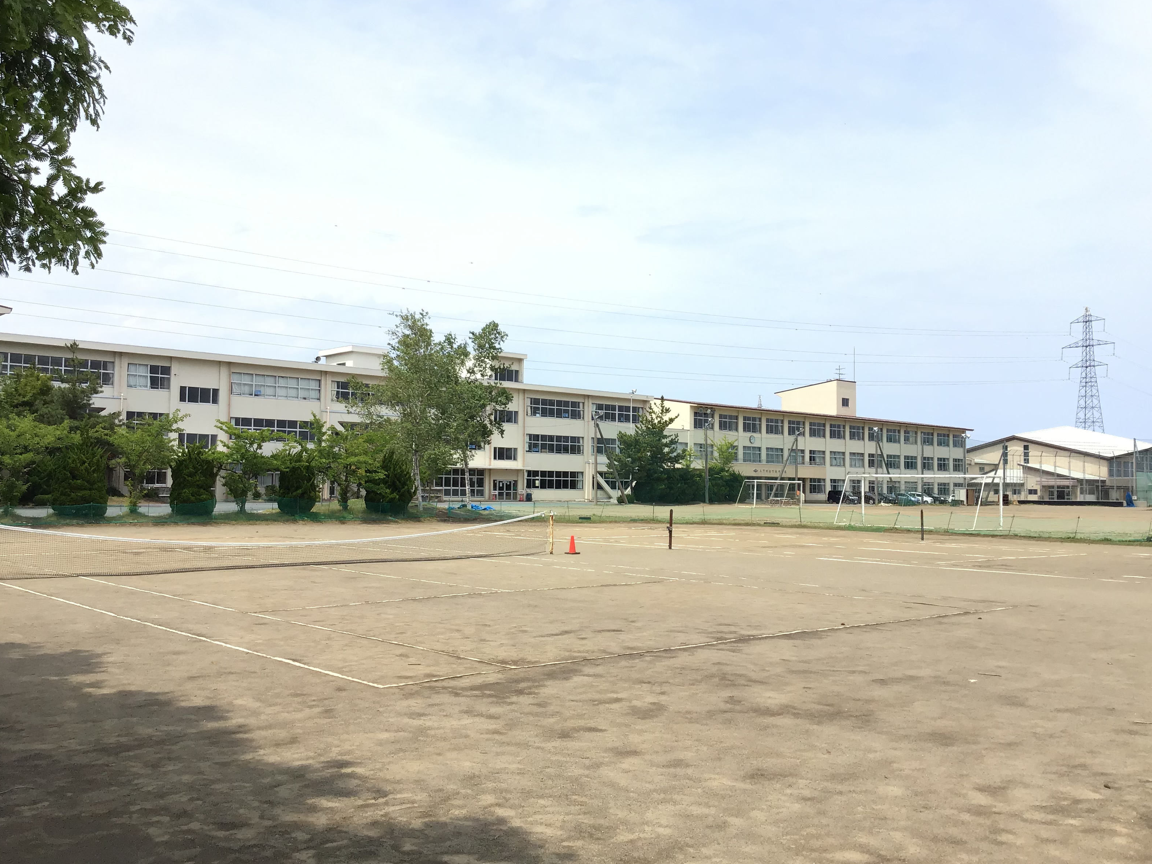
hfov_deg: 56.8
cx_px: 579
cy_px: 430
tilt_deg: +1.2
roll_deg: +0.2
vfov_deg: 44.2
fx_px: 1065
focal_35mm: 32
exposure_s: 1/1359
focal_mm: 3.3
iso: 25
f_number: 2.4
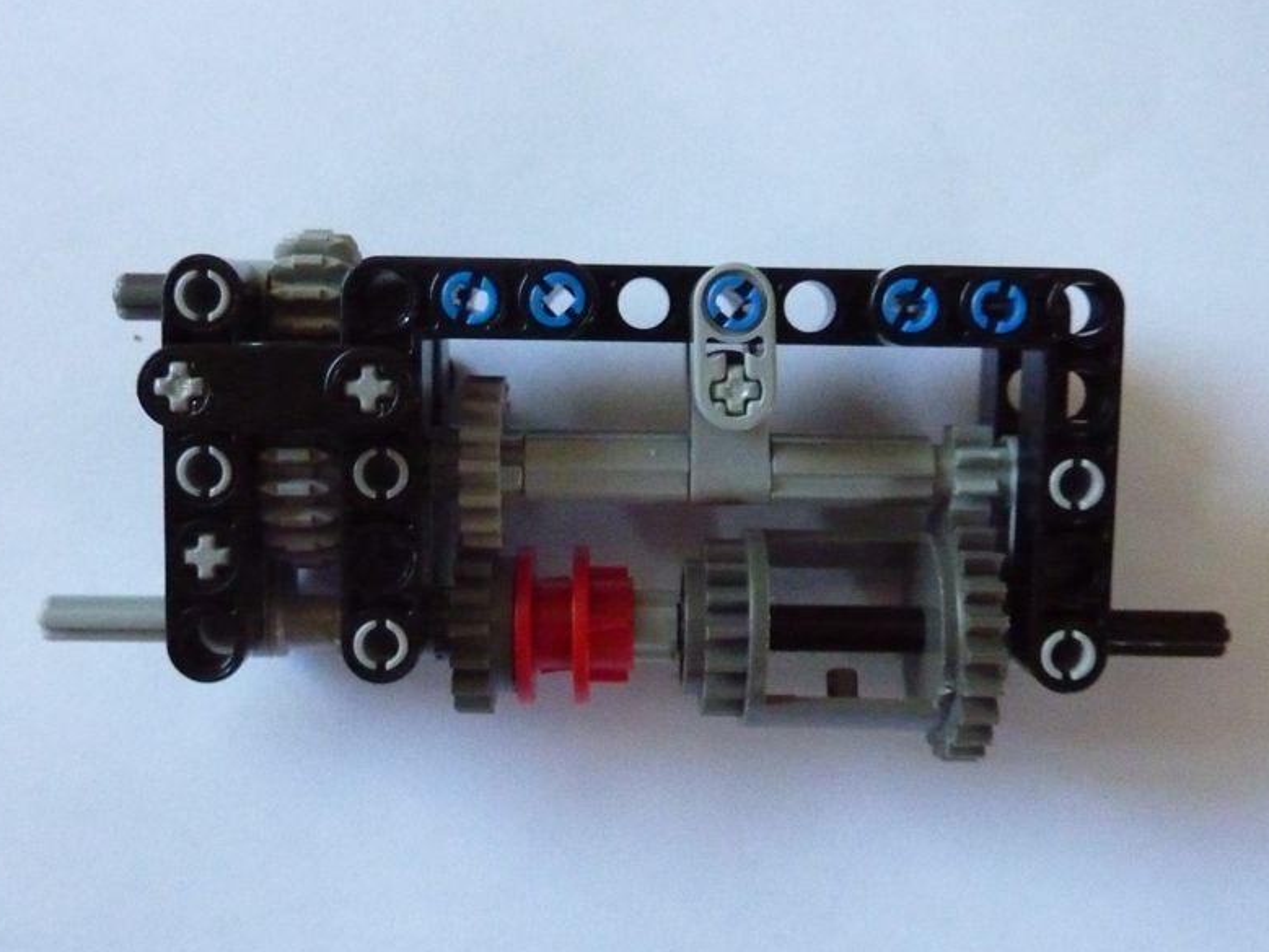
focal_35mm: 39
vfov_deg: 36.8
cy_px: 482
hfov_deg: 47.8
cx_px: 630
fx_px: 1430
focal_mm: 4.4
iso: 800
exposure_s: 1/60
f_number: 3.3
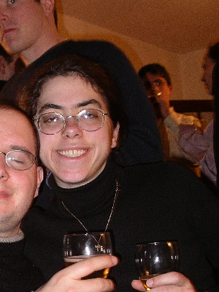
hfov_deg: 19.9
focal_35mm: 73
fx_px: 615
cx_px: 40
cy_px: 242
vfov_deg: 26.1
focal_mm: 7.8
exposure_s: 1/40
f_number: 2.8
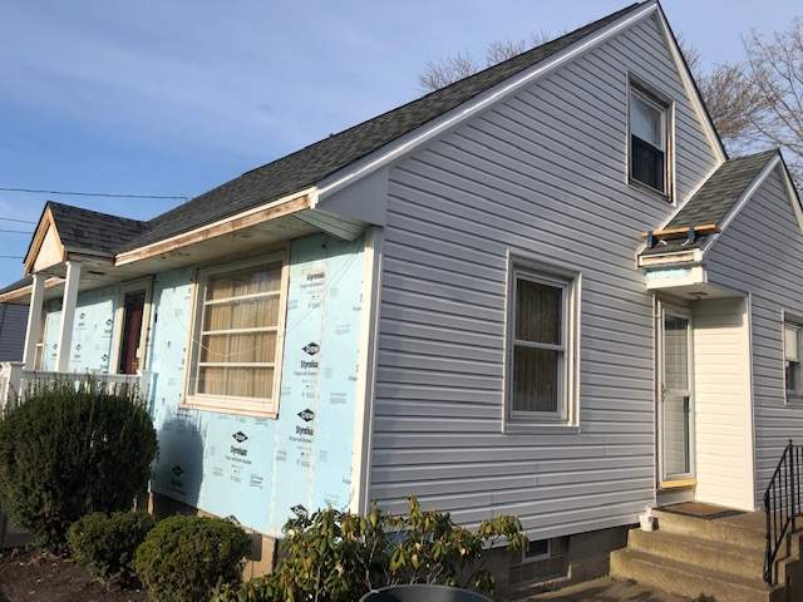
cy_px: 301
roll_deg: -3.1
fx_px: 650
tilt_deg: +6.5
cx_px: 402
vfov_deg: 49.7
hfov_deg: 63.4
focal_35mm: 28
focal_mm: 3.99
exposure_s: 1/2000
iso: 20
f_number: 1.8
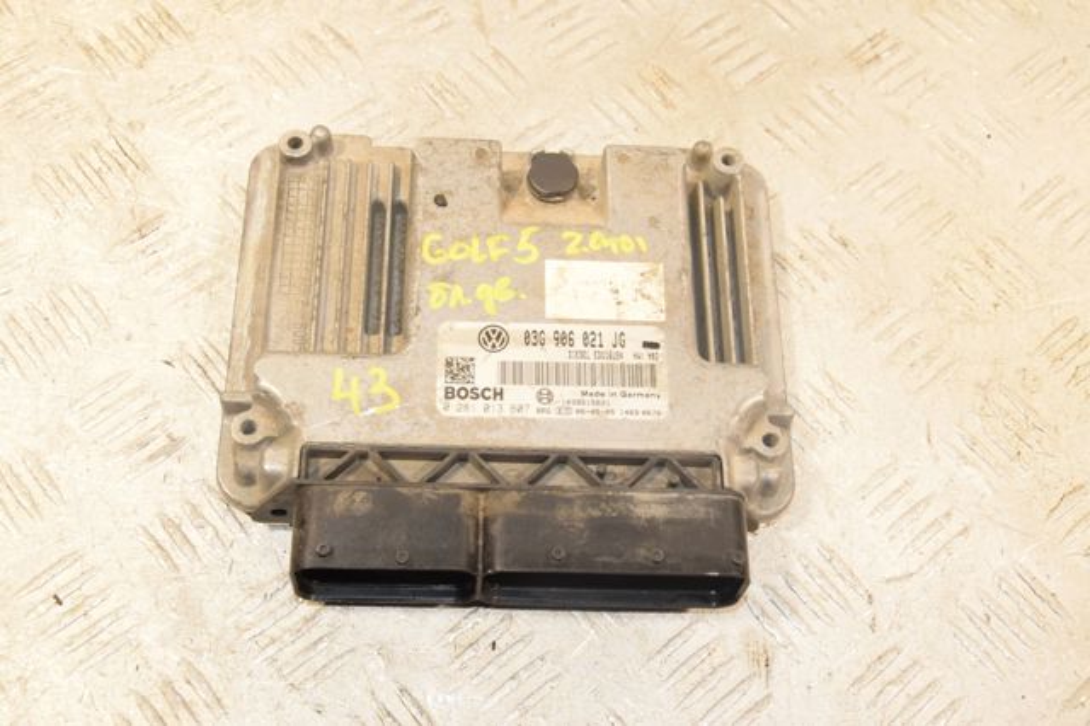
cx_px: 545
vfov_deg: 28.0
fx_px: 1453
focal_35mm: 48
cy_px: 363
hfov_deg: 41.1
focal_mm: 32
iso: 1600
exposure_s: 1/200
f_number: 8
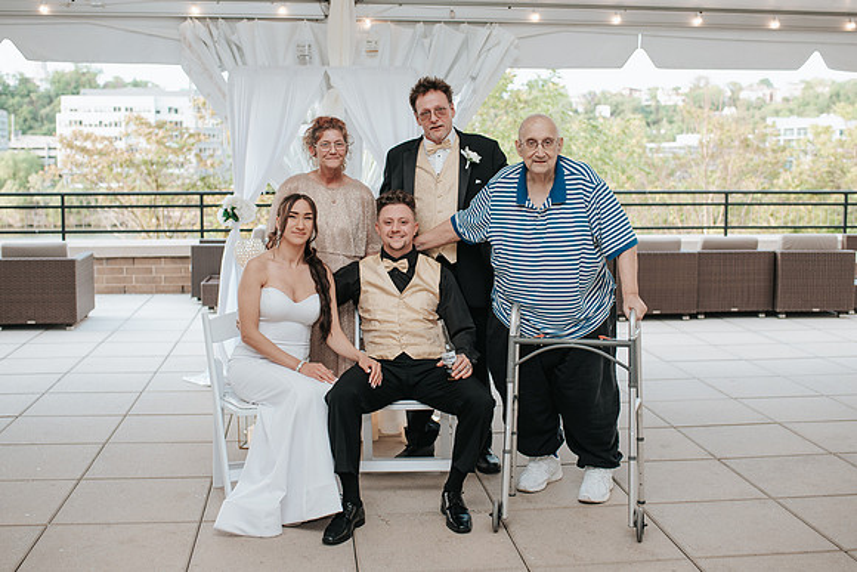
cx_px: 422
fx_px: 1034
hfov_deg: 45.0
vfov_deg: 30.9
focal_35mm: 43
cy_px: 258
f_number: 2.8
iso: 200
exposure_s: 1/160
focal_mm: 35
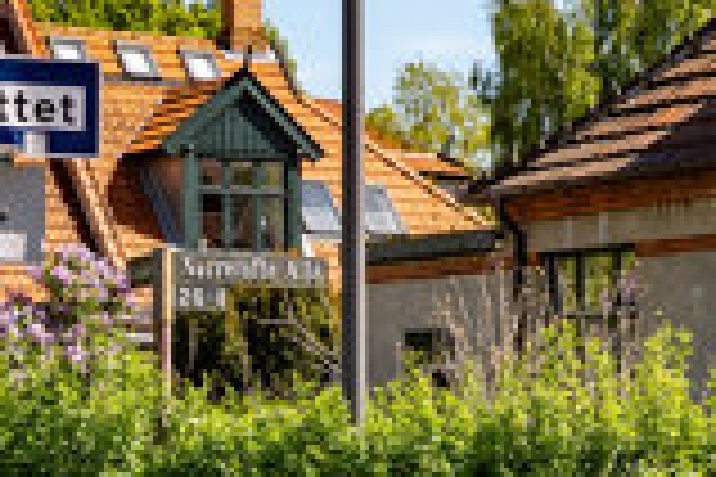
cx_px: 1310
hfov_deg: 13.8
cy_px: 158
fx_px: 2625
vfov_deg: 10.4
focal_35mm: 132
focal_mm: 35
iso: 320
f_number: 8
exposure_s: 1/640
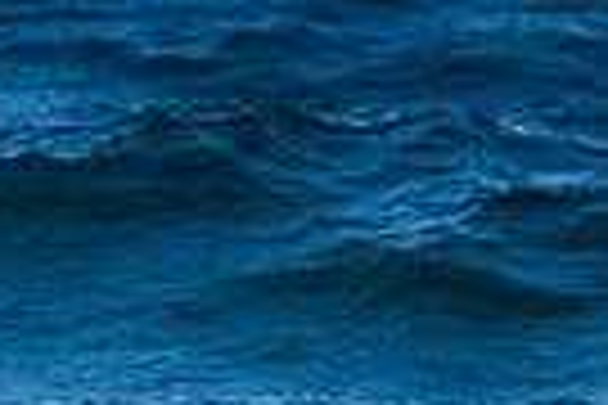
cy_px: 754
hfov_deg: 0.6
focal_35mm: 3441
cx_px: -694
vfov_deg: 0.4
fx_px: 58110
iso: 1800
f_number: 11
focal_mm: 800
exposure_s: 1/1600
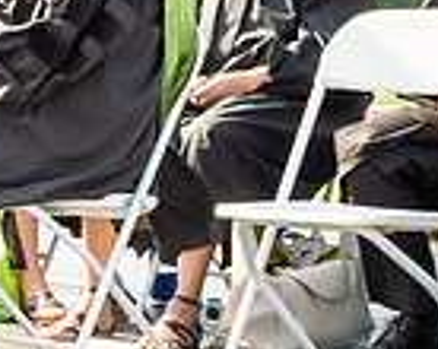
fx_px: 2330
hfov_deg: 10.0
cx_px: -424
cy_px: 10
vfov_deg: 8.5
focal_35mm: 180
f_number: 7.1
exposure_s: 1/500
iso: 200
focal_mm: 26
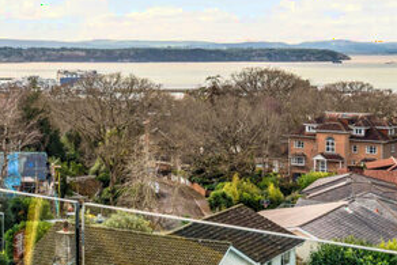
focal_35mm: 84
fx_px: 927
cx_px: 49
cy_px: 58
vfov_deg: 16.2
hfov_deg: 23.6
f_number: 11
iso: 250
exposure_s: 1/250
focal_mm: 35
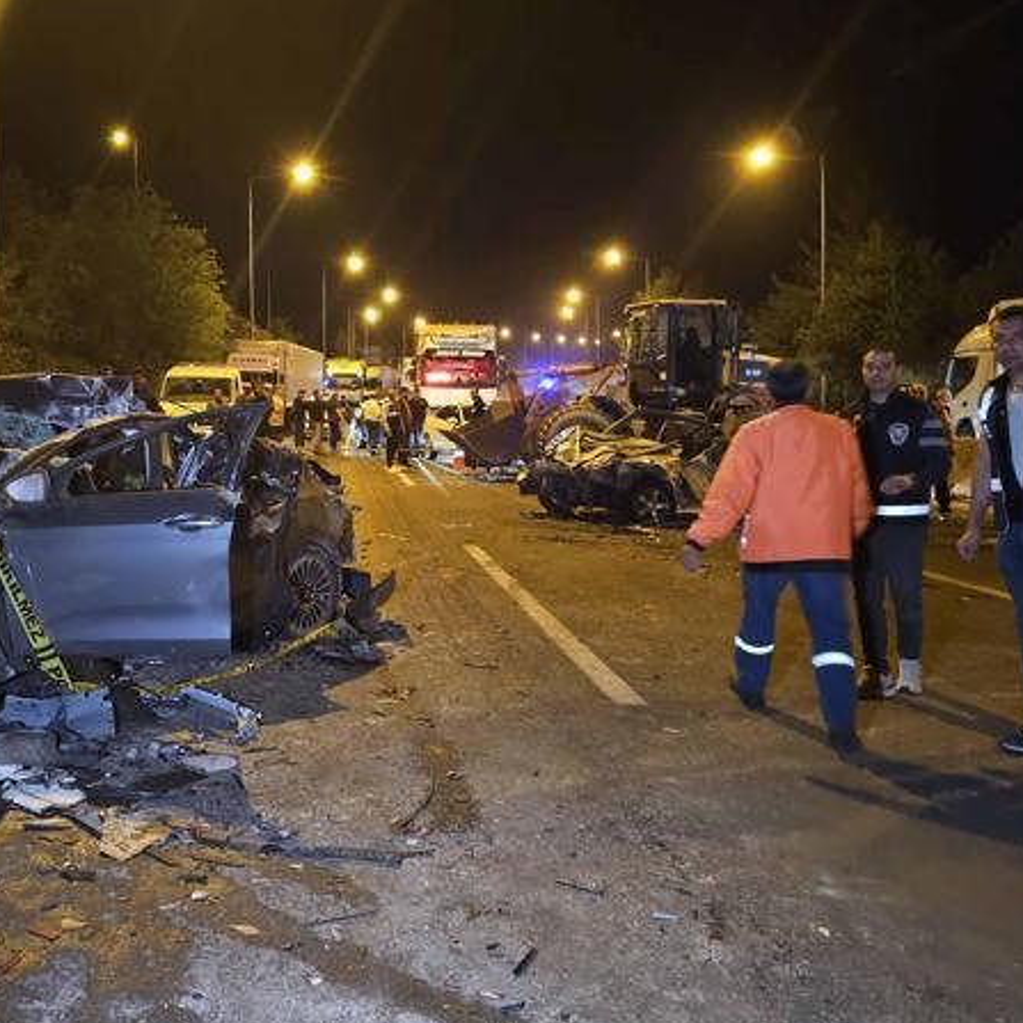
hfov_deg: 45.5
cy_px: 454
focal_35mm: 35
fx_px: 1170
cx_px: 247
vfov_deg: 47.1
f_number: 1.7
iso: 1250
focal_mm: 6.3
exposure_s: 1/25
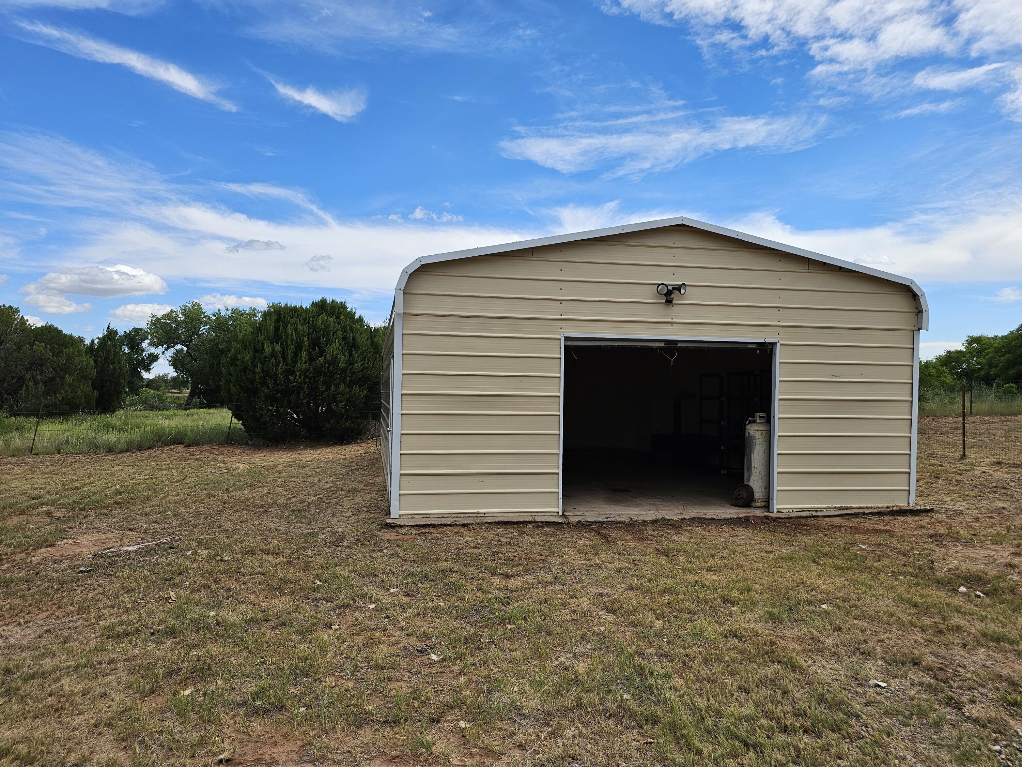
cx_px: 511
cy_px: 384
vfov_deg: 58.9
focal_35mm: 23
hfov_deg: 73.9
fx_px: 679
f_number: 1.7
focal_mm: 6.3
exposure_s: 1/1142
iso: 20
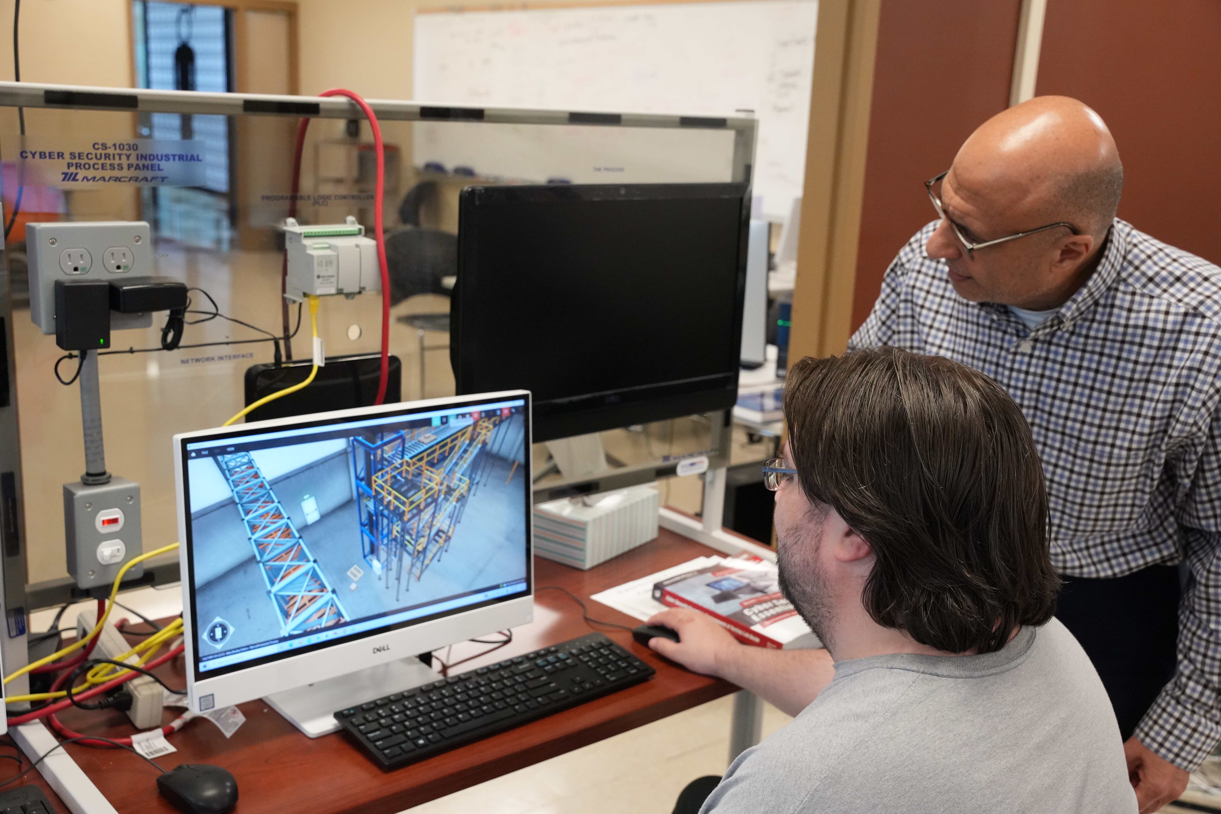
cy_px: 407
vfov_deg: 35.3
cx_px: 610
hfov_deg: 51.0
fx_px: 1279
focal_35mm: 38
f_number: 5.6
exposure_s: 1/200
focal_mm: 37.7
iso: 6400
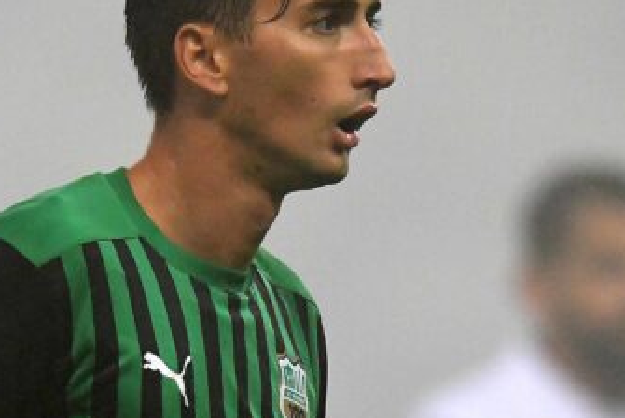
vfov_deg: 0.8
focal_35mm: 1833
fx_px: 31850
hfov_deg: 1.1
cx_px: 123
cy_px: 426
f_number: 3.5
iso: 2500
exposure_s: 1/1600
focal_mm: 400
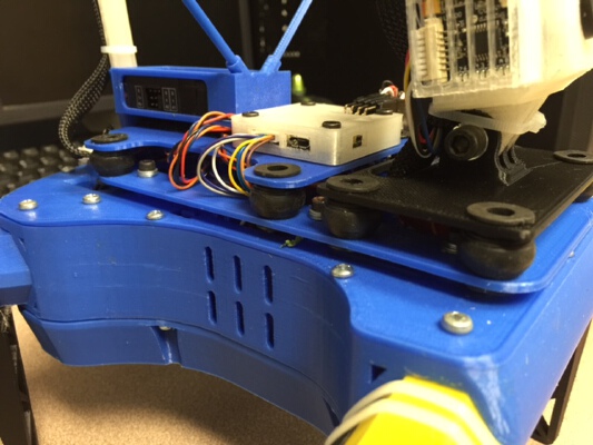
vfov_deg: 48.2
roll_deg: -0.6
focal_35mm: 29
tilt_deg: -20.6
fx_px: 497
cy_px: 222
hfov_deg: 61.6
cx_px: 296
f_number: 2.2
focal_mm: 4.15
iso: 125
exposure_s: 1/10
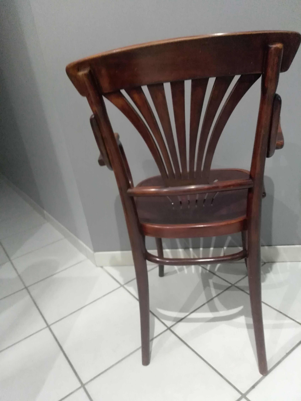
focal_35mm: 26
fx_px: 301
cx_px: 150
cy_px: 200
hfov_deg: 53.1
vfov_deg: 67.3
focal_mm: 3.54
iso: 1232
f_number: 2
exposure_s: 1/14.3
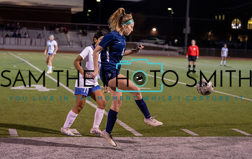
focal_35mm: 73
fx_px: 505
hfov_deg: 28.0
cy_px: 86
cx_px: 123
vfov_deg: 17.9
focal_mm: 70
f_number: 2.8
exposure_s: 1/1000
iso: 4000
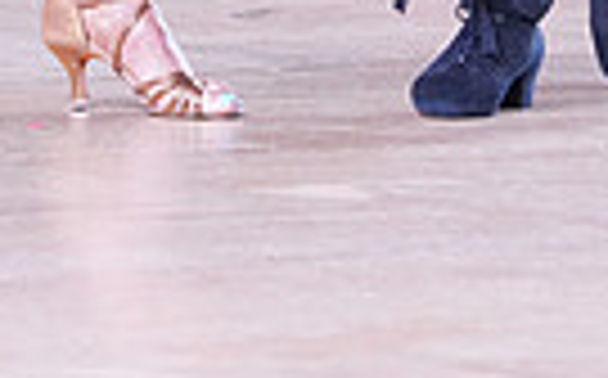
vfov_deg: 2.2
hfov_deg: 3.5
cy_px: -702
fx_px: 9963
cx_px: 574
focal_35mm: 602
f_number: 5.6
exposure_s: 1/400
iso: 5000
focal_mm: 137
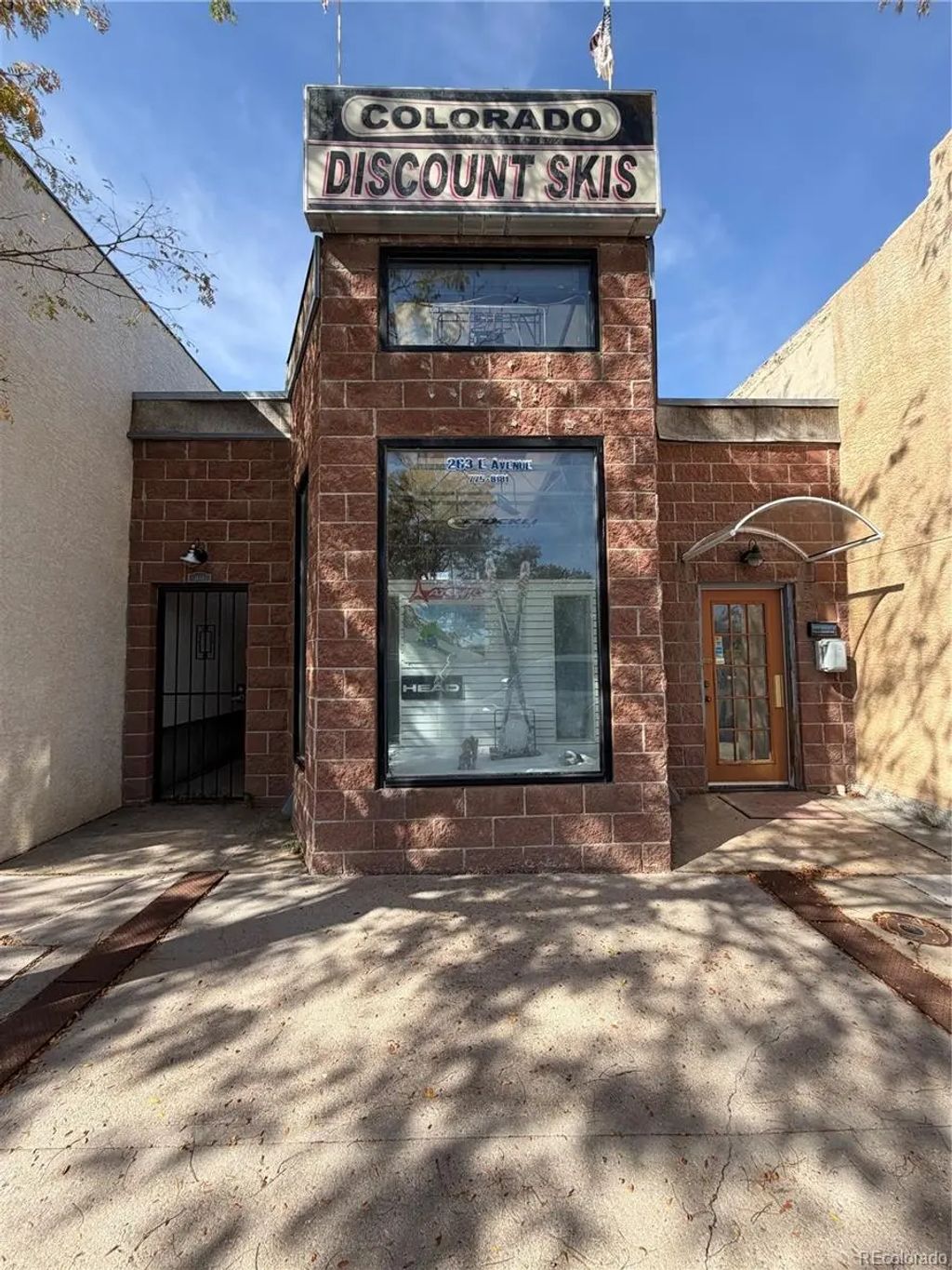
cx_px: 476
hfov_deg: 85.7
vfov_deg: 102.1
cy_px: 635
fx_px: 513
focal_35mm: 14
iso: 40
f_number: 2.2
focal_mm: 2.22
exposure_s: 1/717
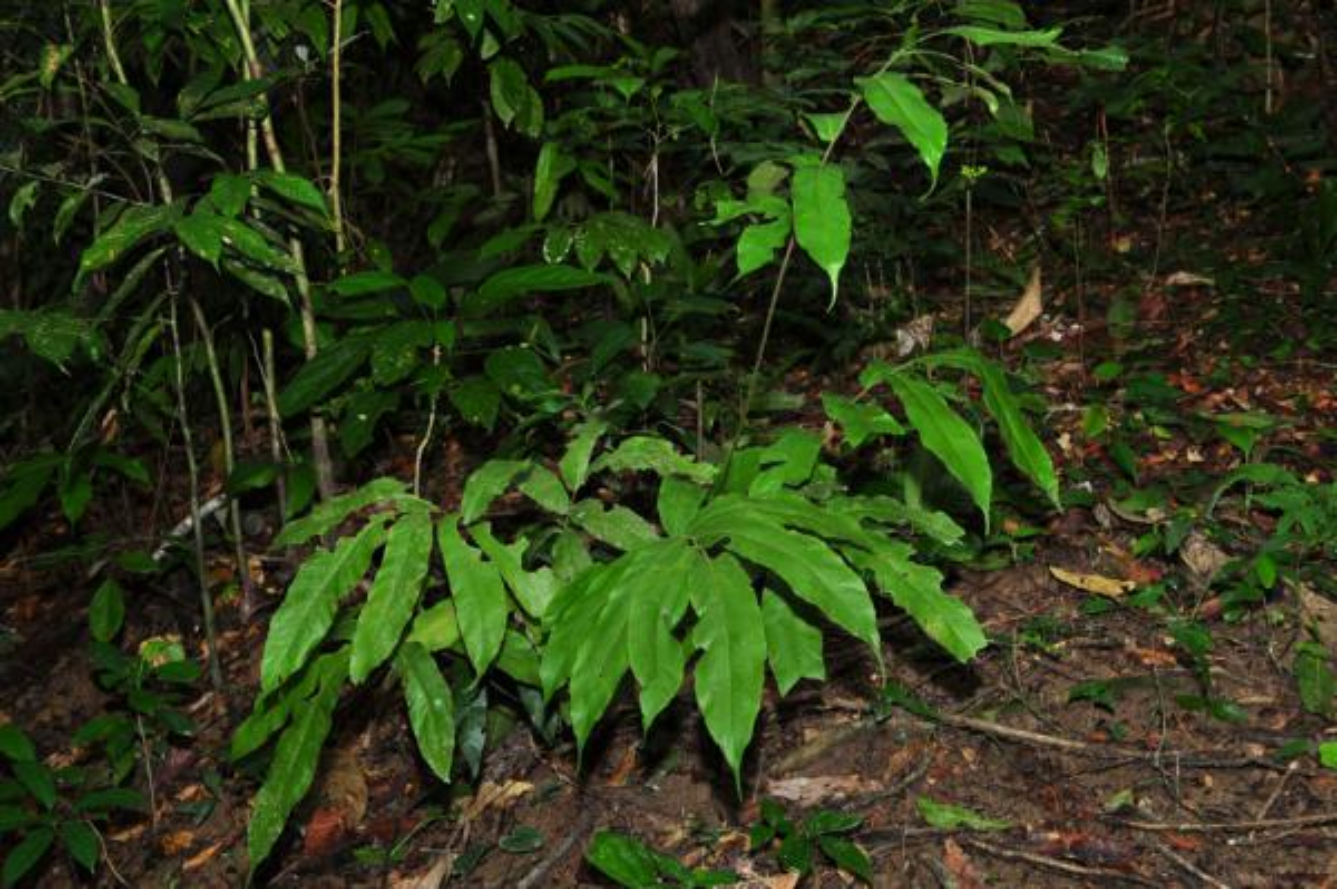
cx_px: 668
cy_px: 444
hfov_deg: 45.0
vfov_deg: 30.8
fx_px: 1614
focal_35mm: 44
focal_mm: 29
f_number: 6.3
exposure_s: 1/60
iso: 250
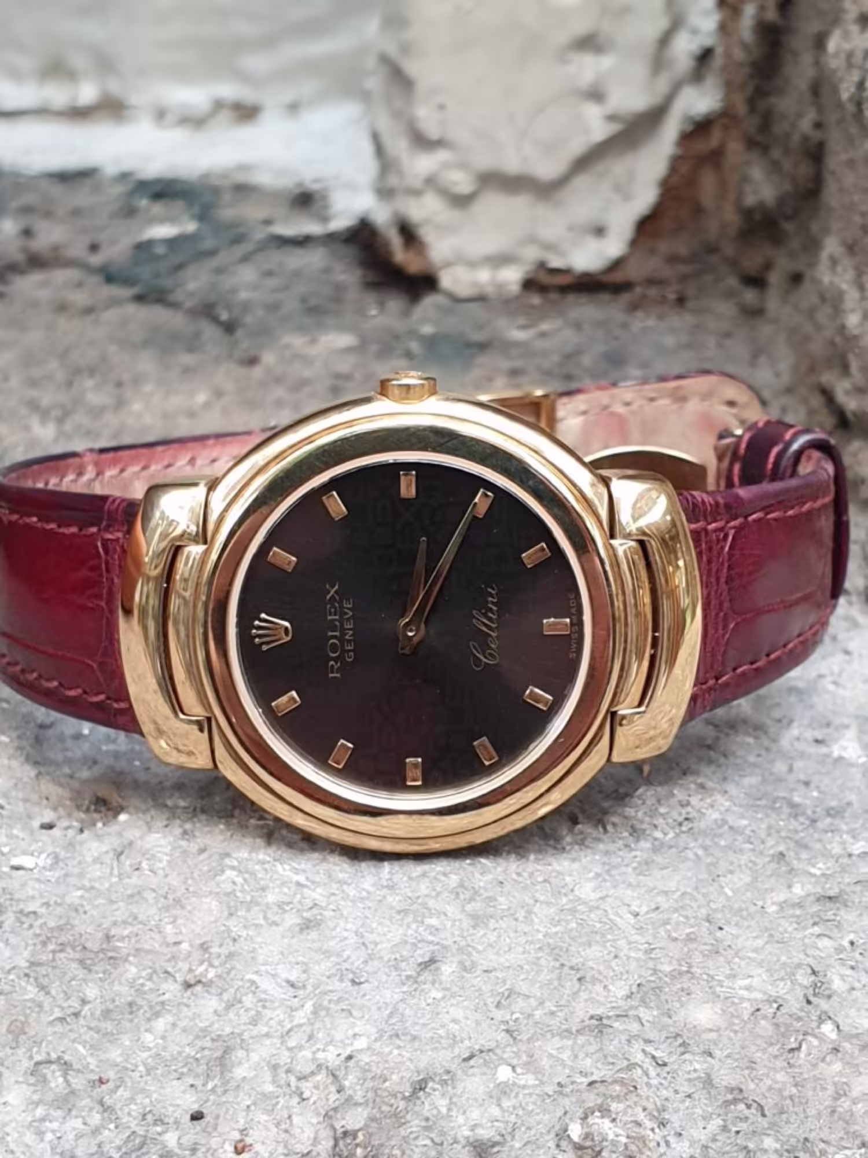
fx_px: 869
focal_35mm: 26
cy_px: 579
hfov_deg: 53.1
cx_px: 434
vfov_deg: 67.3
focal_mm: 4.3
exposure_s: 1/50
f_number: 2.4
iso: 200
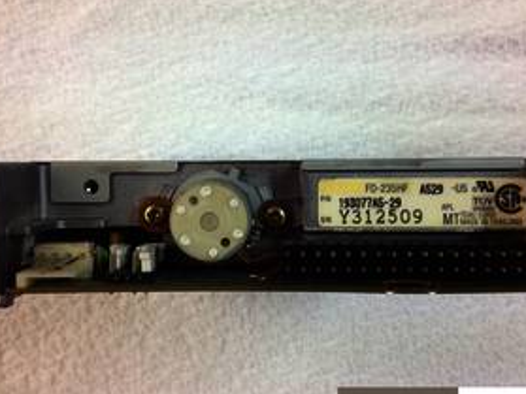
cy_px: 178
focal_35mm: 44
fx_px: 668
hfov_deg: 43.0
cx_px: 275
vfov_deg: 32.8
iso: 50
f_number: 2.4
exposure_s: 1/30
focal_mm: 4.28
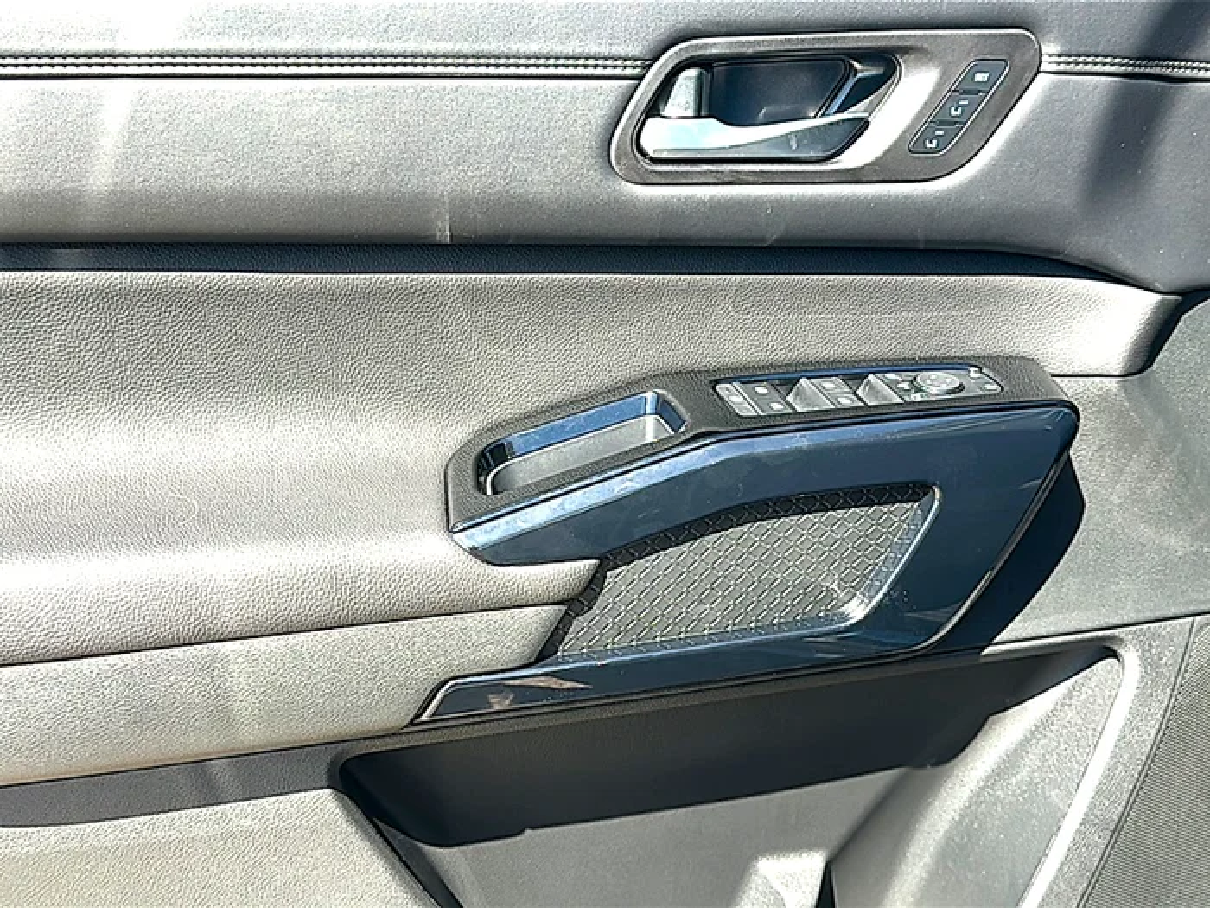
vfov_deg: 38.7
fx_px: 1293
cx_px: 605
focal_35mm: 37
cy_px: 454
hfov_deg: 50.1
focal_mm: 6.86
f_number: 1.78
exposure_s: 1/715
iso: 80
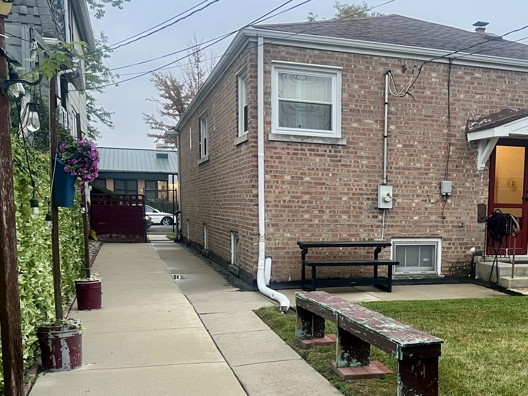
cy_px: 278
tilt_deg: -6.2
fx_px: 656
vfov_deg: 33.2
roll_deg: -0.8
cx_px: 396
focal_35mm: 43
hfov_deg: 42.5
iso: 125
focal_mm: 5.7
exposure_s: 1/68
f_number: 1.5
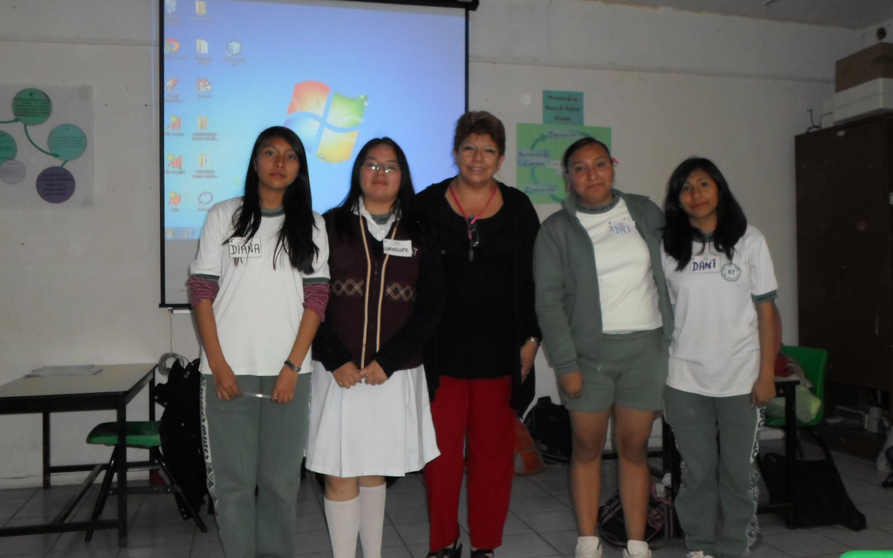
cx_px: 449
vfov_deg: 39.4
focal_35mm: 32
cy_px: 265
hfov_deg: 59.7
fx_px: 779
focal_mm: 5.5
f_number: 2.7
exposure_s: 1/30
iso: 200
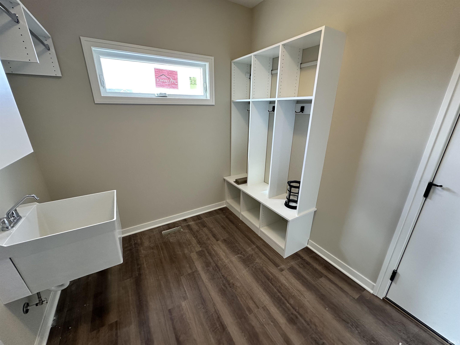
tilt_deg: -19.7
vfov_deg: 85.7
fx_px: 186
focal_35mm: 14
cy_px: 172
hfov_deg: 102.1
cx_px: 230
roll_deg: -0.7
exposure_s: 1/120
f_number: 2.2
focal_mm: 2.22
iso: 200
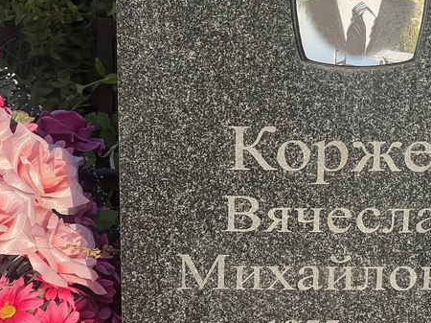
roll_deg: -3.4
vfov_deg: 10.8
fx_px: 1705
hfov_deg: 14.3
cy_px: 176
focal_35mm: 137
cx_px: 338
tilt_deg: -21.7
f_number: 2.8
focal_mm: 9
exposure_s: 1/558
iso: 32
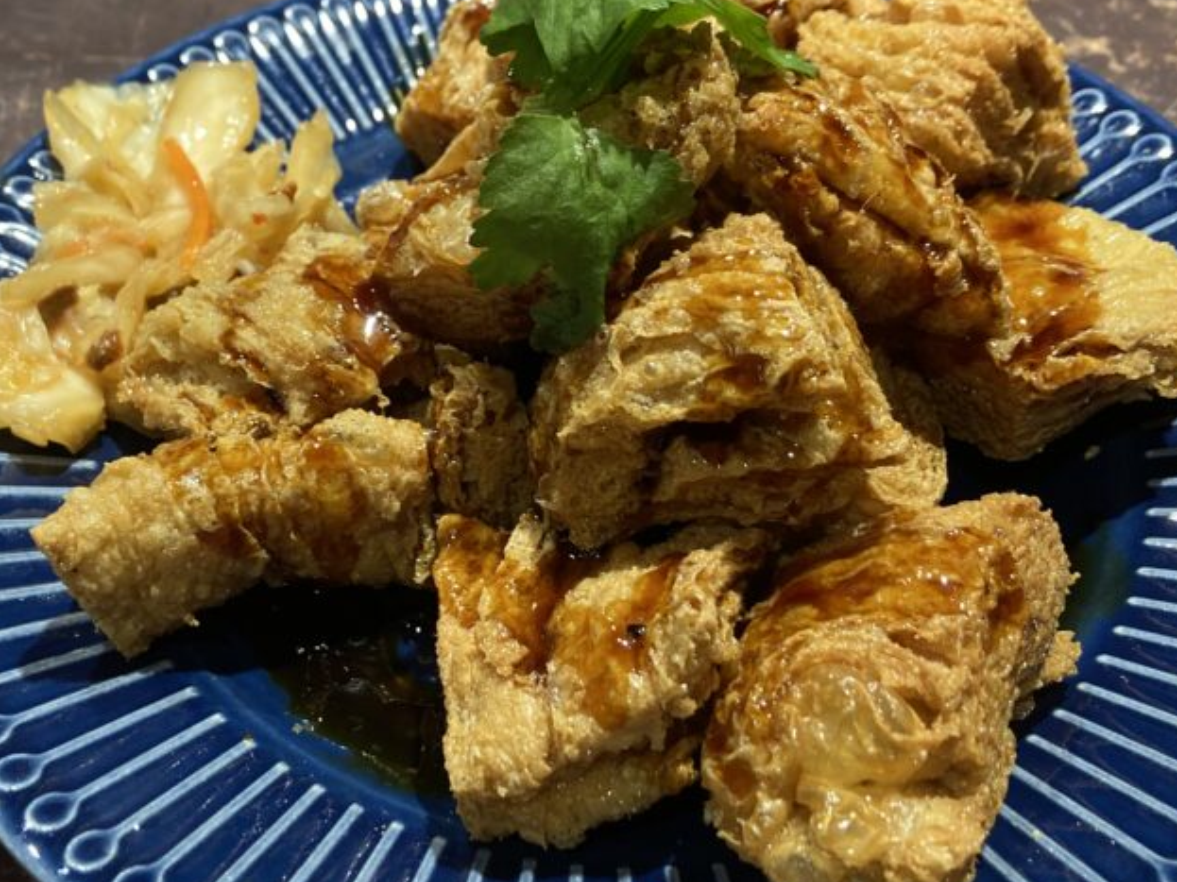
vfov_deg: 31.5
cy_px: 393
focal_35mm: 46
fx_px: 1564
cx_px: 450
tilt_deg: -45.7
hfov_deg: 41.0
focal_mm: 3.99
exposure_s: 1/60
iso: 100
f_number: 1.8
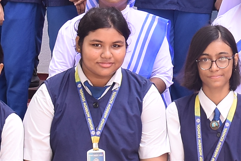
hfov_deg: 11.0
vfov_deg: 7.3
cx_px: 232
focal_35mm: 185
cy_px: -55
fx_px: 1239
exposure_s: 1/160
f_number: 5
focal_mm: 24
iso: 400
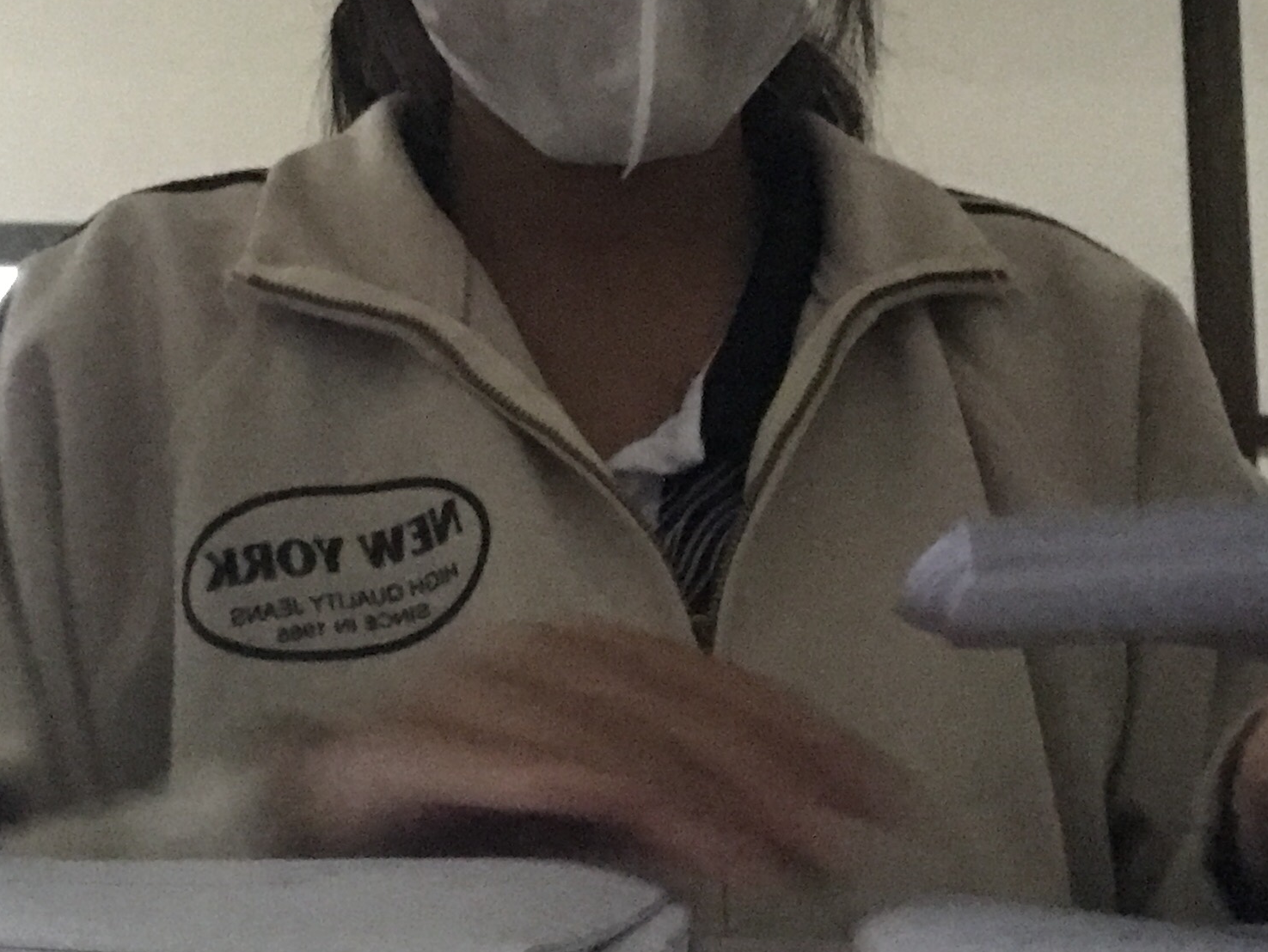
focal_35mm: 67
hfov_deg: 28.9
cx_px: 569
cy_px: 132
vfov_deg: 21.6
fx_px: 2456
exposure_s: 1/17
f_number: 2.2
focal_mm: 2.87
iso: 640
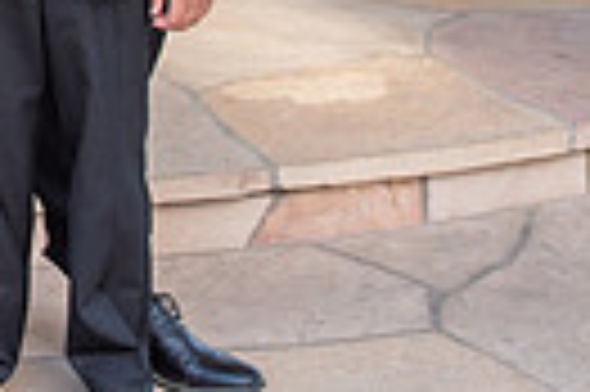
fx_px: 2406
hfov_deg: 13.2
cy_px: -355
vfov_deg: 8.9
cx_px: -281
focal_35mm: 147
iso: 200
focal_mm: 29
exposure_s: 1/160
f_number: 5.6
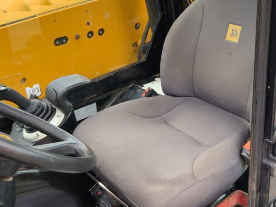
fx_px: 391
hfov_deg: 37.8
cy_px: 91
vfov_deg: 29.7
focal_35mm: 49
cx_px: 211
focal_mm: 3
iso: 50
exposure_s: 1/122
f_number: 1.8
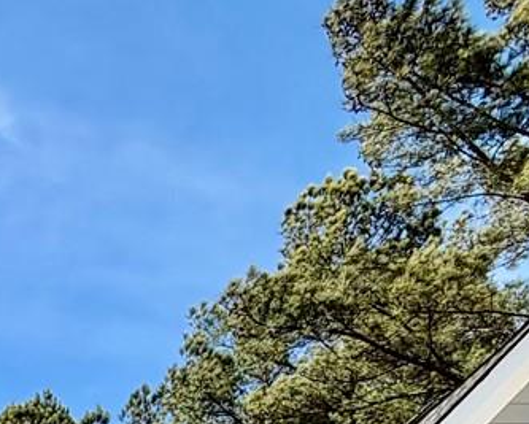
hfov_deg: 19.7
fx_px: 1316
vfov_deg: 15.0
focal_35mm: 84
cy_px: 837
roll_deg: -0.7
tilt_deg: +8.9
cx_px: -265
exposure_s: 1/770
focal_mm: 2.22
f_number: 2.2
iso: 25
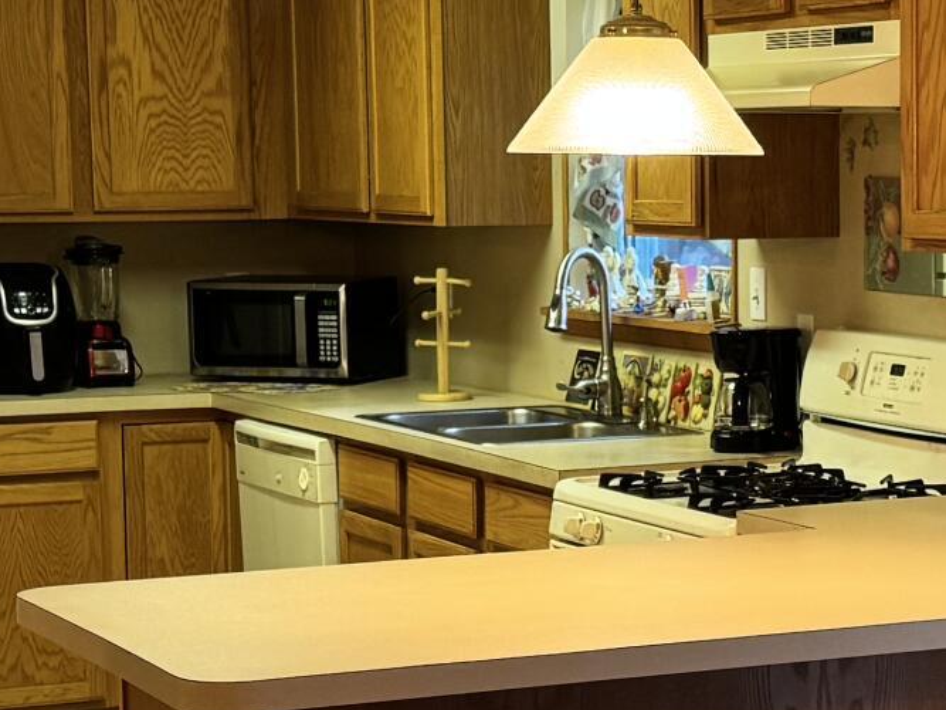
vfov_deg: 13.7
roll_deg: +0.6
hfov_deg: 18.1
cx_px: 698
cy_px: 483
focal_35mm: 108
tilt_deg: -7.4
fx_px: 2951
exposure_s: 1/60
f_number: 1.78
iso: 200
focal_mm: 6.76
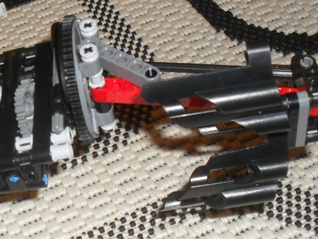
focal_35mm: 71
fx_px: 652
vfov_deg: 20.7
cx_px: 47
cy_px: 110
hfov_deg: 26.7
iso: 200
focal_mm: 6.3
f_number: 3.2
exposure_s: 1/45
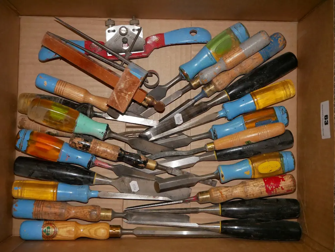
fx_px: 426
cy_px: 126
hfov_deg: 42.9
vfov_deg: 32.9
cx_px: 168
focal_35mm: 44
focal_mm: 22
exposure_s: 1/80
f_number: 4.2
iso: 3200
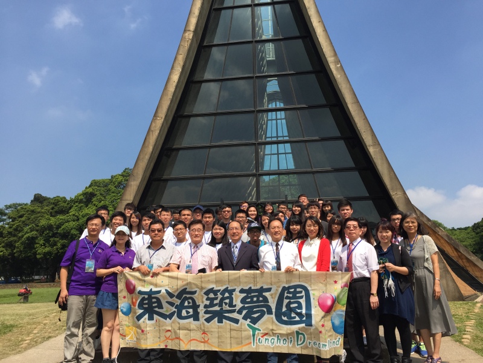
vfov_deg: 48.2
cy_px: 182
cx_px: 242
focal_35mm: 29
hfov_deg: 61.7
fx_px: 405
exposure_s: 1/1721
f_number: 2.2
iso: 32
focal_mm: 4.15
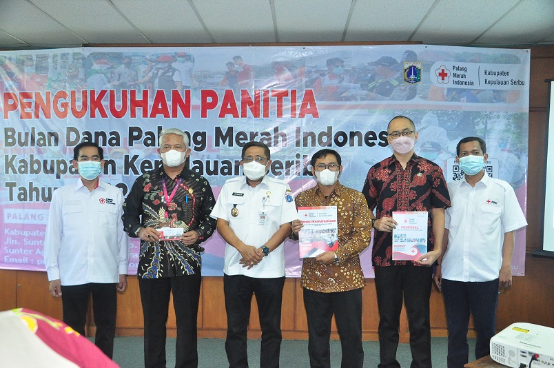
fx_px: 507
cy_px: 184
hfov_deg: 57.3
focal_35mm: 33
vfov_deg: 39.9
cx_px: 277
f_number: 5.6
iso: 3200
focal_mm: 22
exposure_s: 1/80
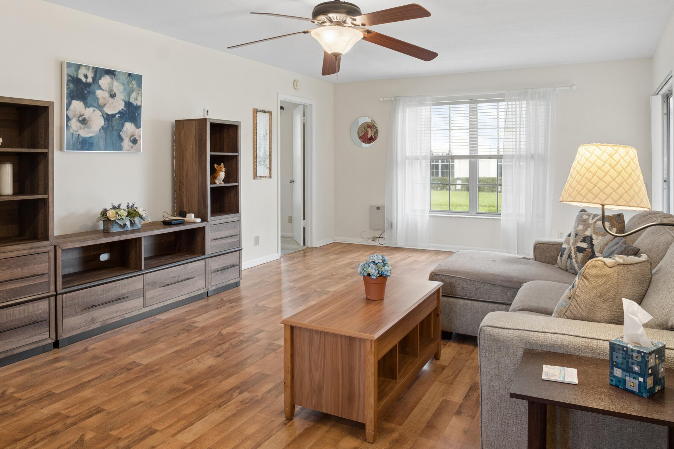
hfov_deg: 73.7
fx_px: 449
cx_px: 358
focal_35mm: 24
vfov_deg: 52.6
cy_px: 172
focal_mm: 12
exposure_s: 1/6
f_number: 9
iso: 200
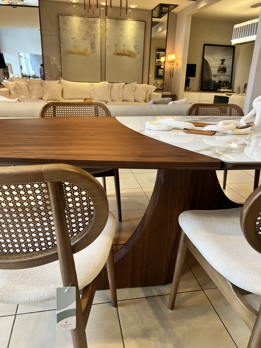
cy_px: 174
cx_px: 130
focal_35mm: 26
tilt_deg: -18.9
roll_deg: -2.3
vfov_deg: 67.3
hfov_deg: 53.1
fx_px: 261
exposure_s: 1/60
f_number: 1.5
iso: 80
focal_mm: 5.7
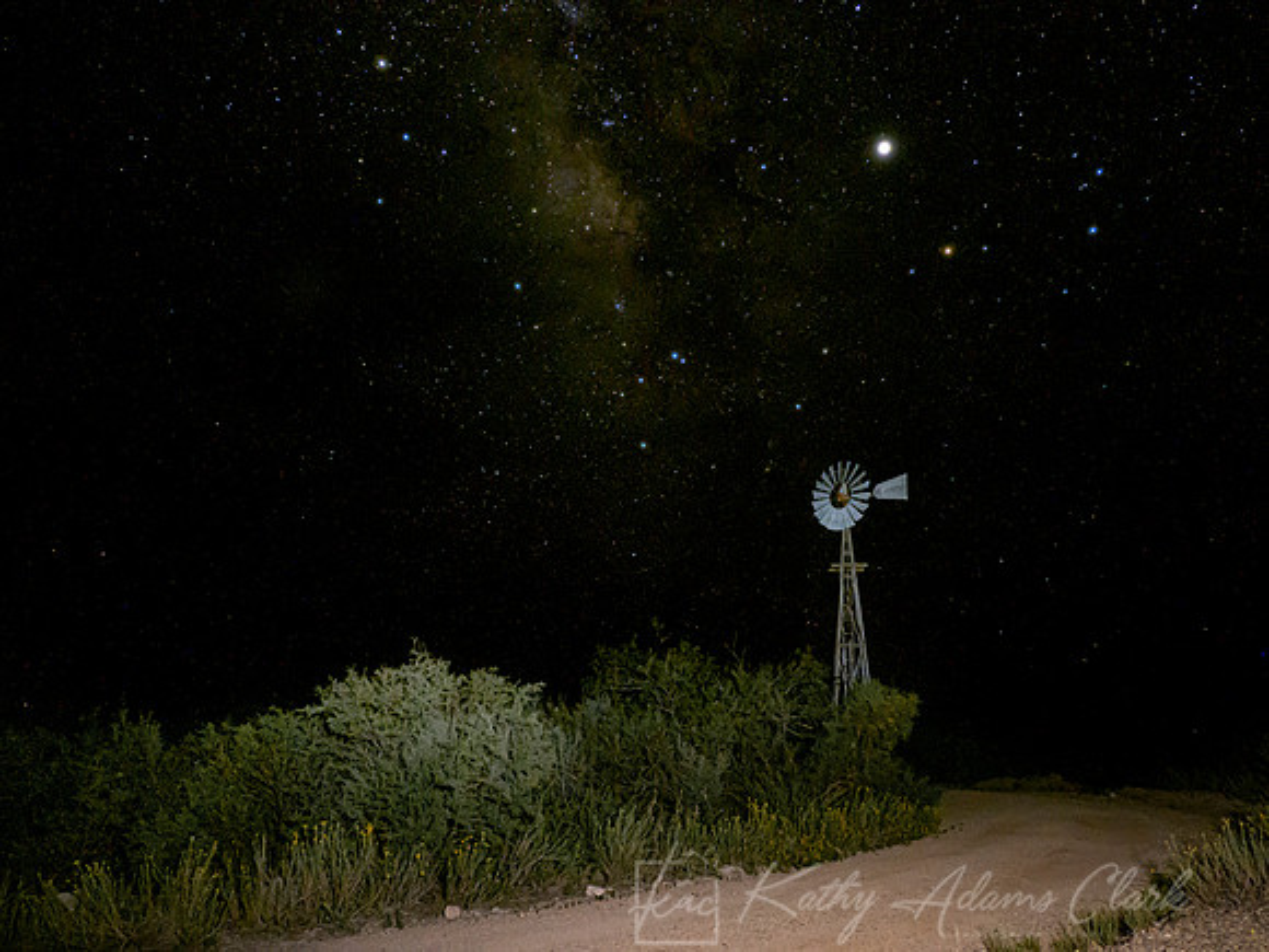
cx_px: 634
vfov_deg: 56.8
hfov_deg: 71.6
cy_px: 476
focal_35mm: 24
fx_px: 880
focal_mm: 12
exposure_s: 15
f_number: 3.5
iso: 1600
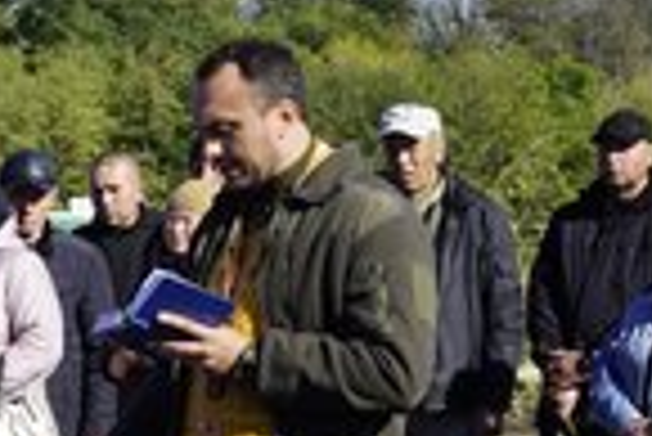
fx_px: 3499
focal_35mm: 193
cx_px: -162
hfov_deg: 10.4
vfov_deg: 7.1
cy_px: 596
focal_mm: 70
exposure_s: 1/100
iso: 100
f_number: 13
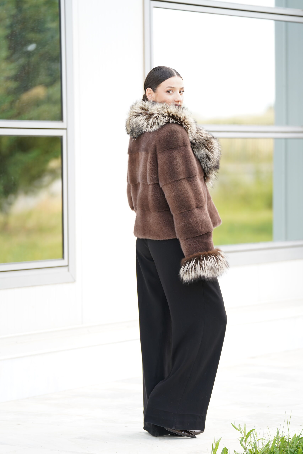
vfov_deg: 13.7
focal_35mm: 150
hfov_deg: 9.1
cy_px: 227
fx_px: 1893
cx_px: 152
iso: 250
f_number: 2.8
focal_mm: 150
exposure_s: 1/250
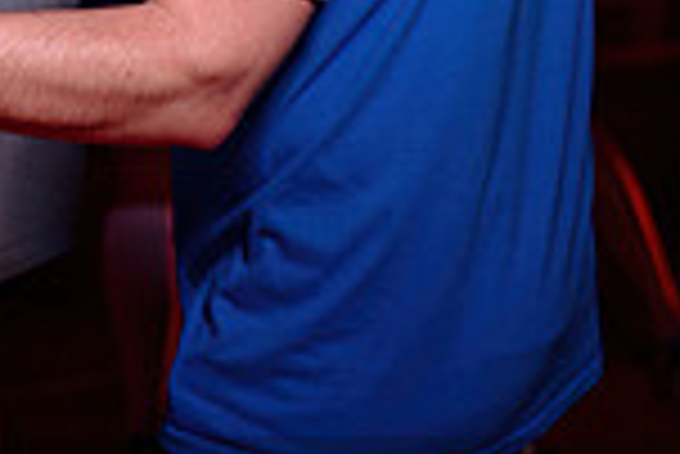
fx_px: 3346
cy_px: -115
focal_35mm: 177
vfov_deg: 7.7
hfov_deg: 11.6
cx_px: 293
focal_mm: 42
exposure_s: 1/160
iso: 800
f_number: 2.8
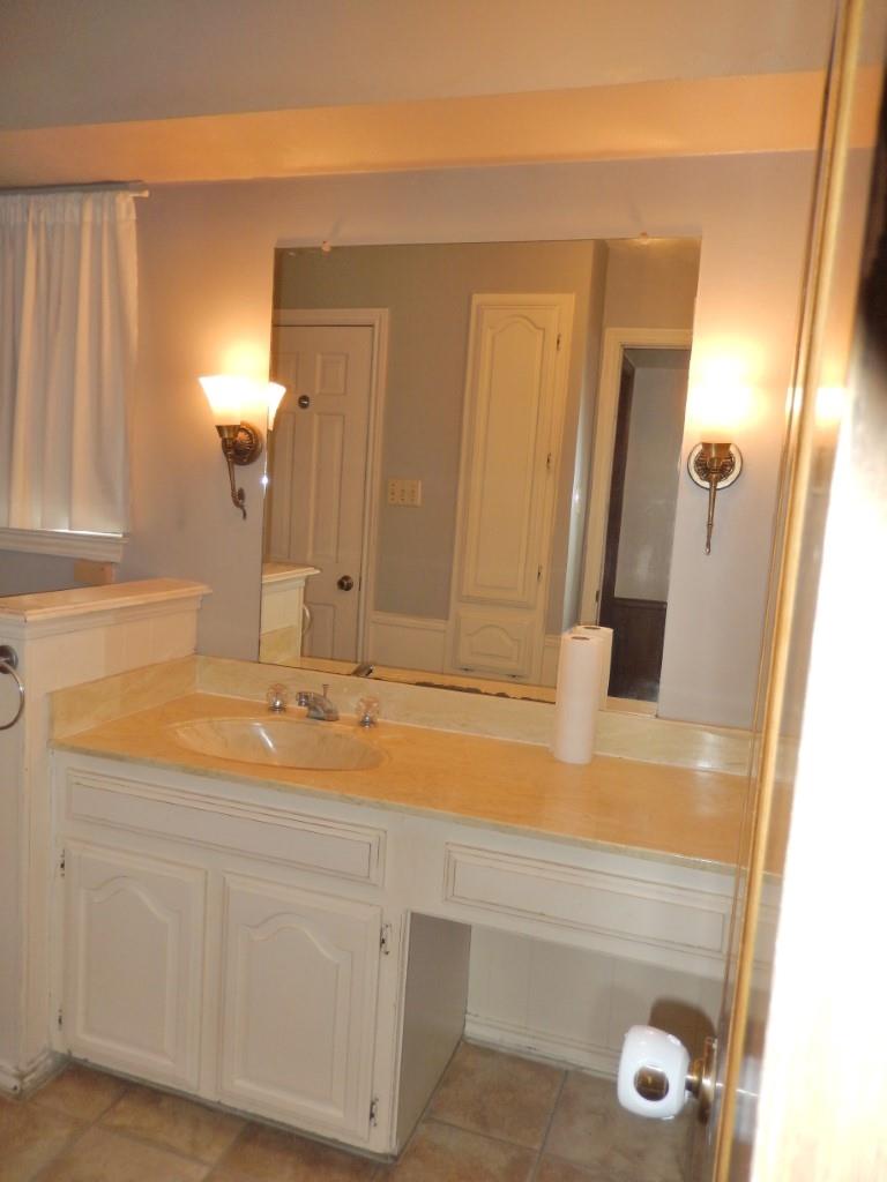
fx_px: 854
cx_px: 444
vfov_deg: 69.4
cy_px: 591
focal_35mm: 25
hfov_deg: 54.9
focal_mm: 4.5
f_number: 3.4
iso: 200
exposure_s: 1/30
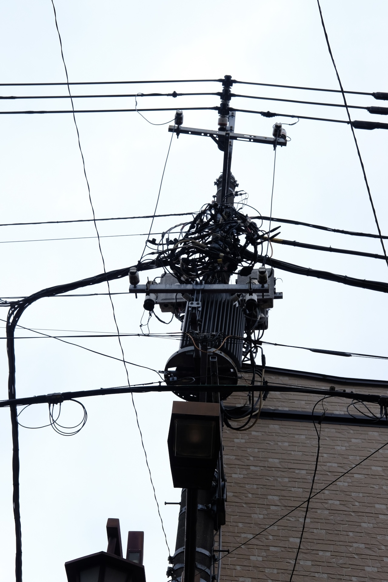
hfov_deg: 25.5
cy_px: 291
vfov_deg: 37.5
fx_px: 857
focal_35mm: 53
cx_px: 194
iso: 400
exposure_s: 1/250
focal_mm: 35
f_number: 10
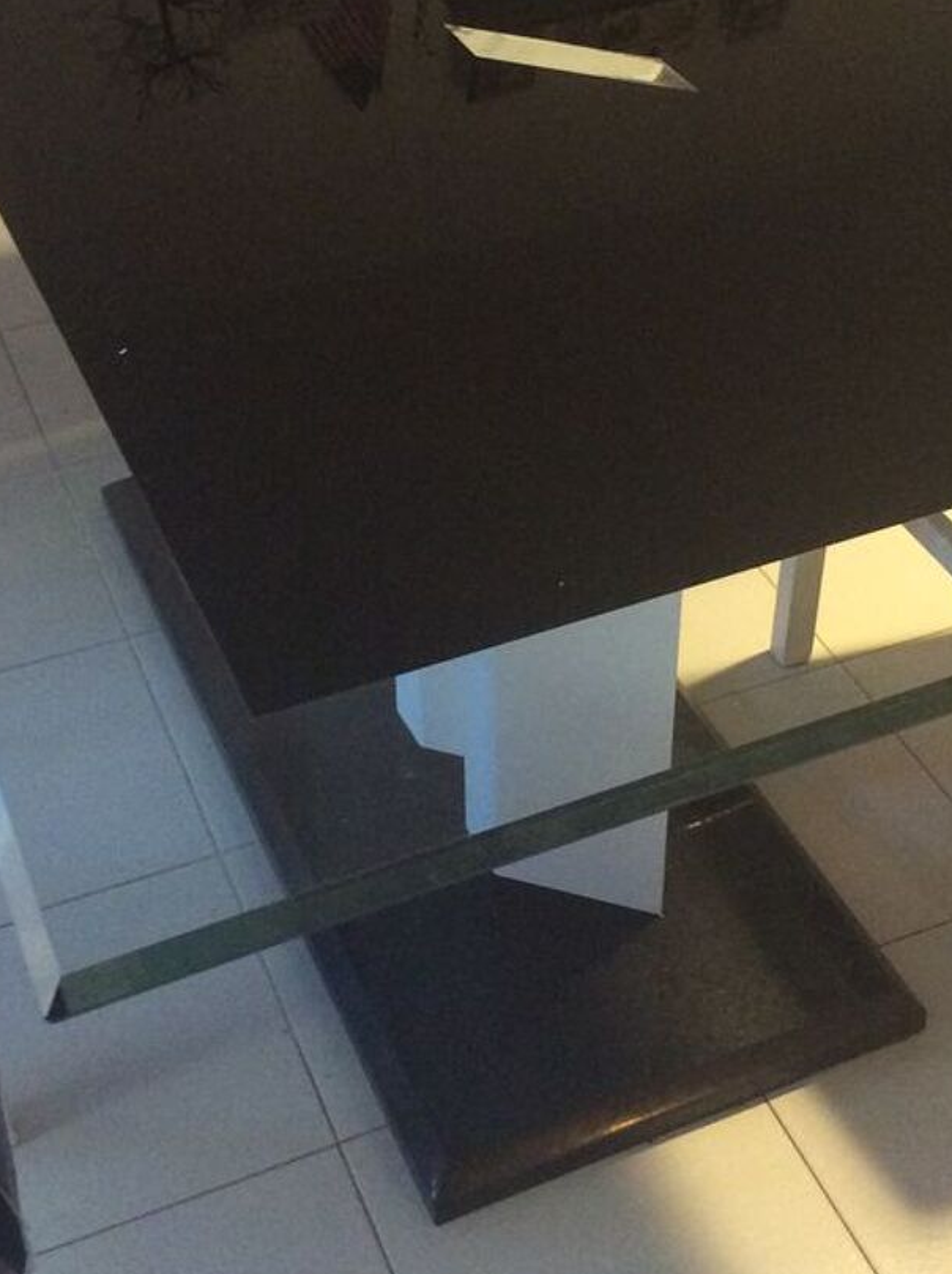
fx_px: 1948
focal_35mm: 53
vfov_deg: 36.1
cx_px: 545
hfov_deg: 27.4
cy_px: 512
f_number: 2.4
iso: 320
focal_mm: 3.3
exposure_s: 1/20
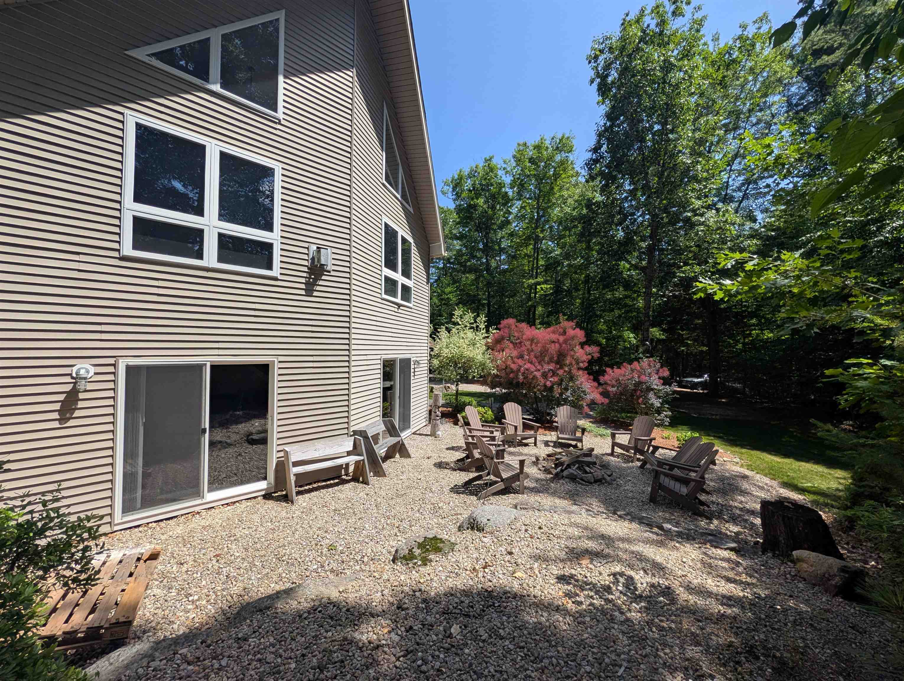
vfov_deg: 94.6
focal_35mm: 12
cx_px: 452
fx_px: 314
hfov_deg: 110.5
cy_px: 340
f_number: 1.7
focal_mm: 2.02
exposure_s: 1/1887
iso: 50
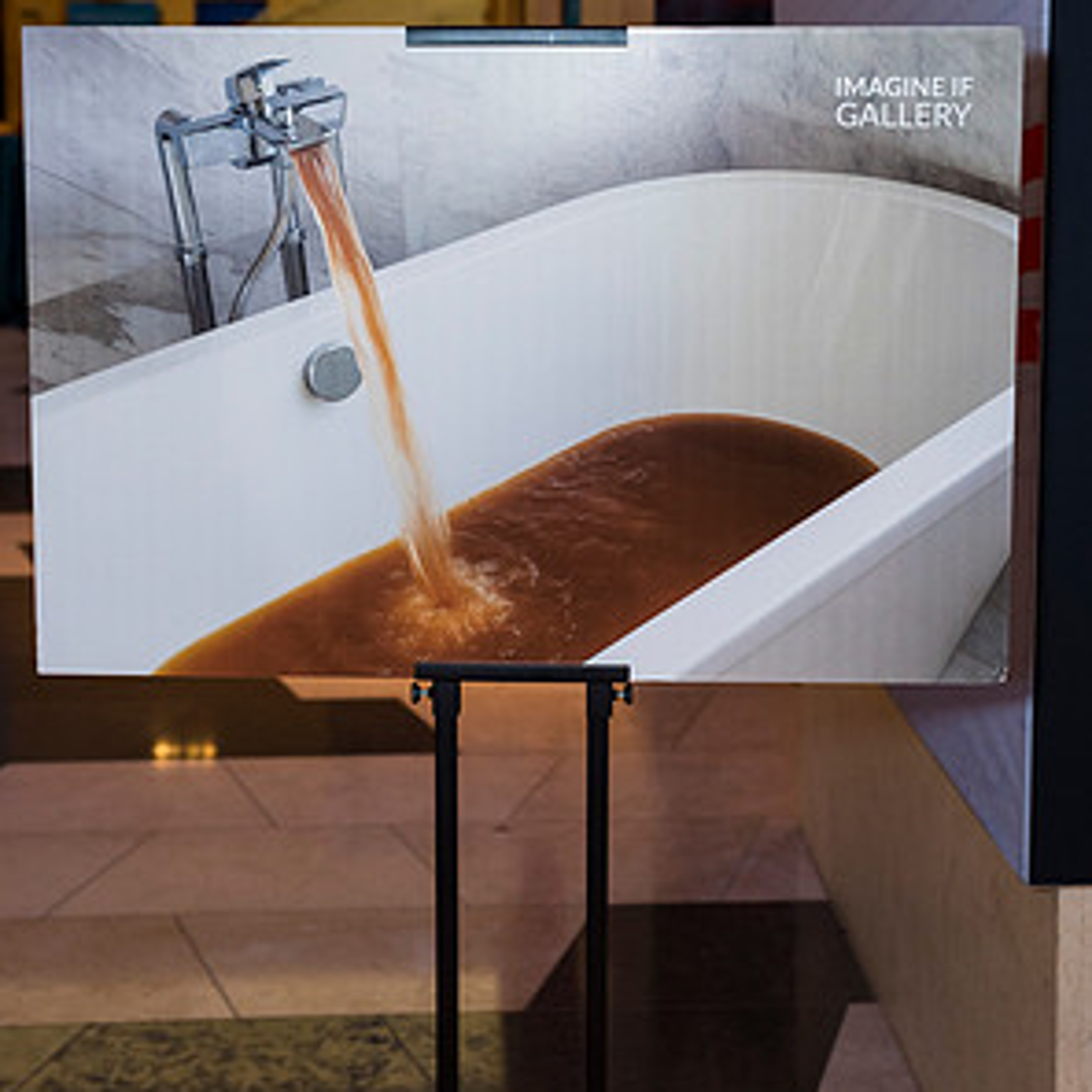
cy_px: 288
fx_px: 2213
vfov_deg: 27.4
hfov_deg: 27.7
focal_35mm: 62
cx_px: 546
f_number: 4.5
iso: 800
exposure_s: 1/125
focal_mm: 48
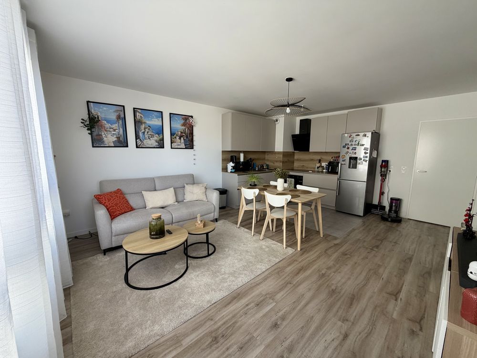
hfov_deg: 102.1
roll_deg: -0.6
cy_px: 179
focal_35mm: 14
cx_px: 238
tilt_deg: -8.5
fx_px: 193
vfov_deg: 85.7
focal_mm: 2.22
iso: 125
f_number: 2.2
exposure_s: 1/121
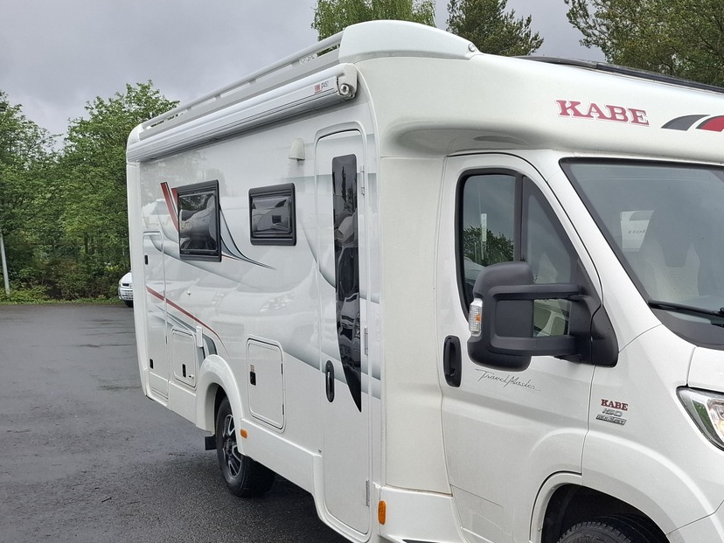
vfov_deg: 35.3
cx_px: 590
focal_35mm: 40
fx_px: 837
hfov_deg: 44.3
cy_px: 392
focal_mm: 5.54
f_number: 1.8
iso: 50
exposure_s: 1/859
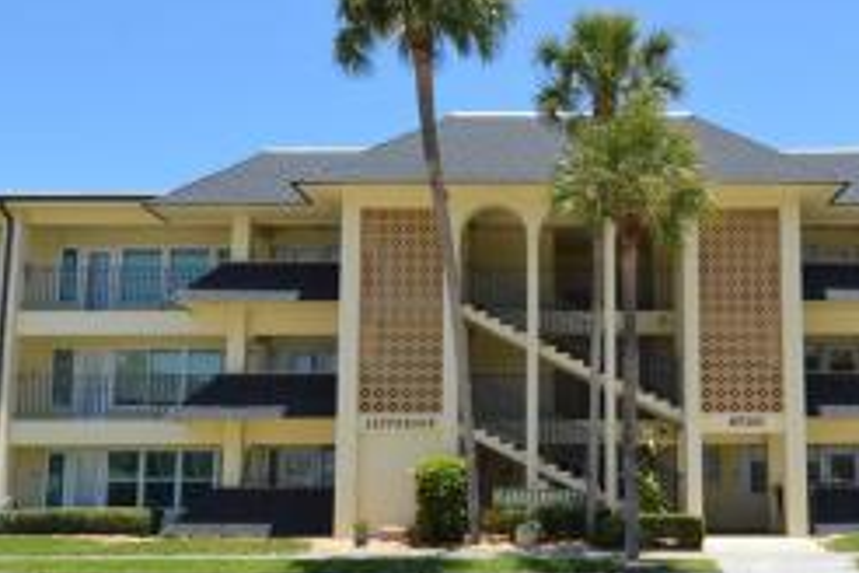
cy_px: 377
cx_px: 560
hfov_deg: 56.2
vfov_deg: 39.5
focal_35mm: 33
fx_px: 787
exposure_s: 1/200
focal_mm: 12
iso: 100
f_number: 7.1
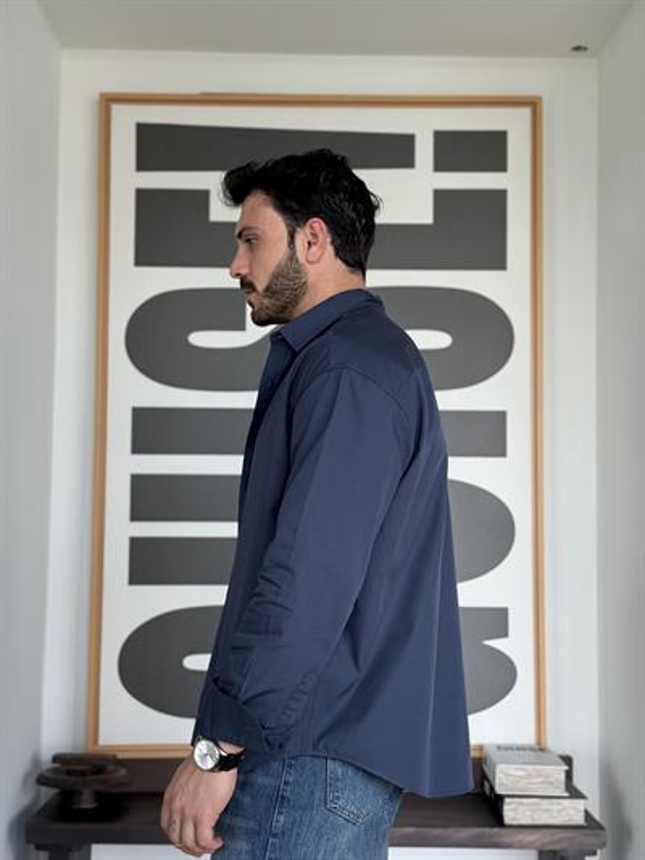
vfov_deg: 39.6
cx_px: 322
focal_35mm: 48
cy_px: 430
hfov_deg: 30.3
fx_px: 1192
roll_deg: -0.8
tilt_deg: +3.8
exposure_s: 1/231
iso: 125
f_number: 1.78
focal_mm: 6.76
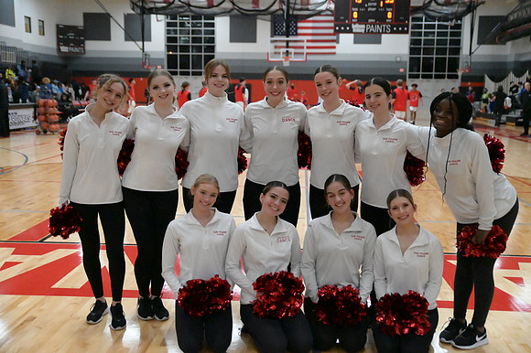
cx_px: 266
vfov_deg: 31.9
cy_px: 176
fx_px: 619
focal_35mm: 42
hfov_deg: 46.4
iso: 36000
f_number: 2.8
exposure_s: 1/8000
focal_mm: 42
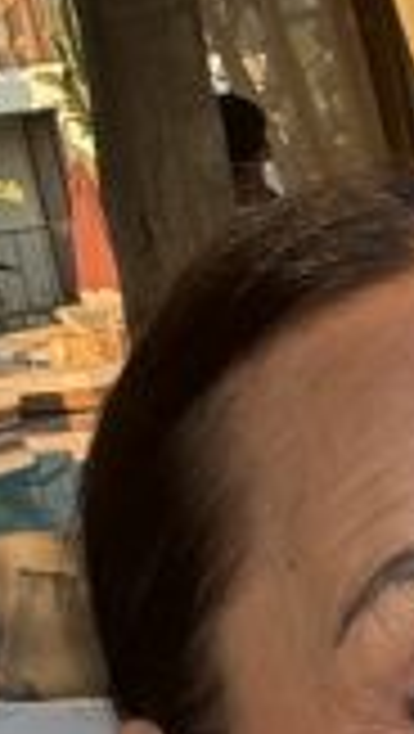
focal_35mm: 120
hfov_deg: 9.6
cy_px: 883
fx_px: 2336
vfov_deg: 17.0
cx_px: 774
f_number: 1.9
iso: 20
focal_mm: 2.69
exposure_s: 1/153
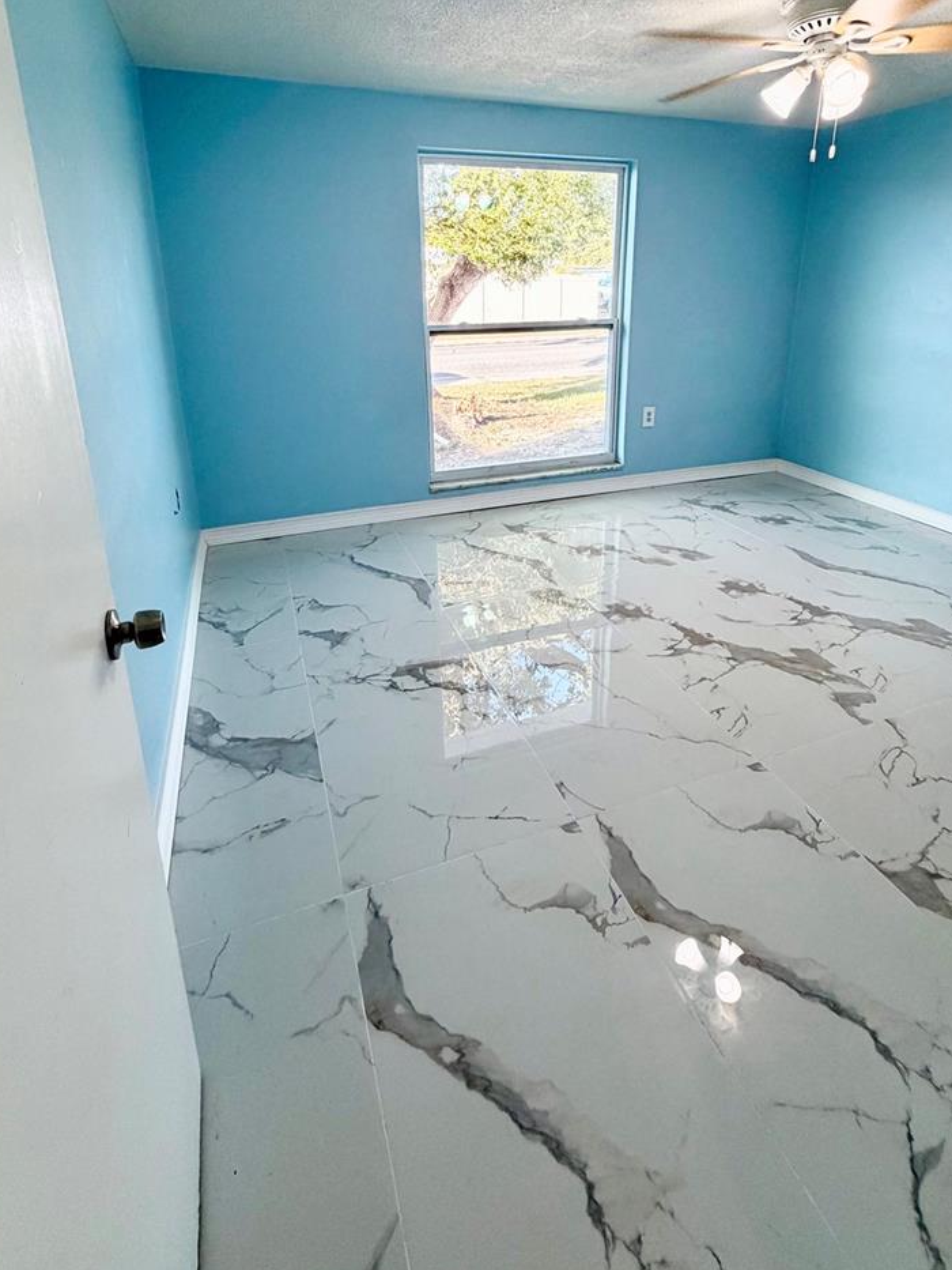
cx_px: 484
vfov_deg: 85.8
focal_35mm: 18
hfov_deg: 71.6
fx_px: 660
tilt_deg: -15.7
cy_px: 467
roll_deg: +0.0
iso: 160
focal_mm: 2.22
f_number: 2.2
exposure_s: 1/120
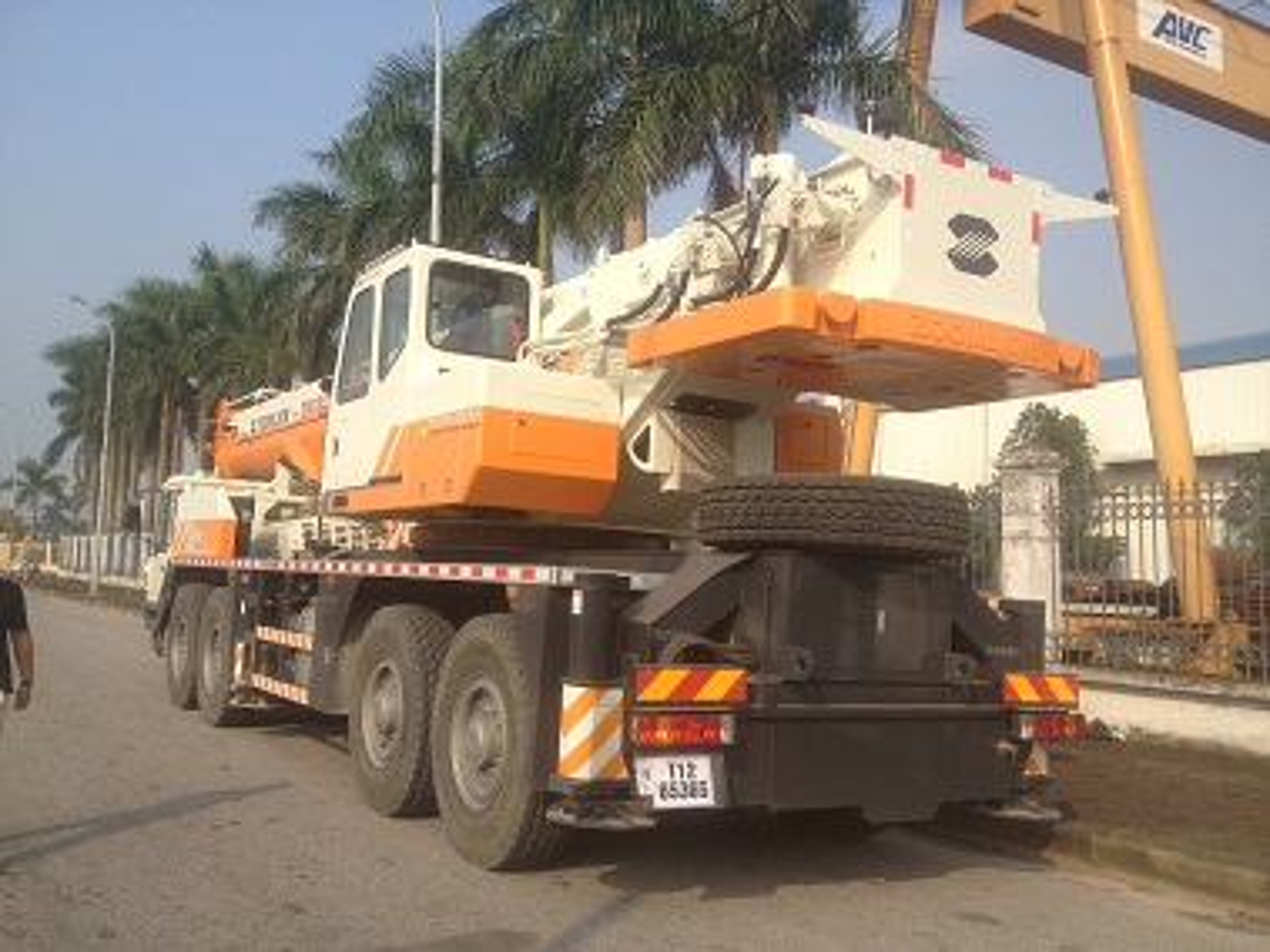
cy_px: 476
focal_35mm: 35
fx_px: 1284
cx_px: 635
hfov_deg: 52.6
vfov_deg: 40.7
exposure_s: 1/1453
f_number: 2.4
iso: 50
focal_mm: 4.28
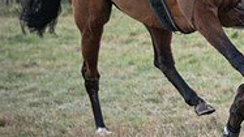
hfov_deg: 4.4
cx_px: 497
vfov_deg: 2.5
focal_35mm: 487
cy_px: -25
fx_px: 3149
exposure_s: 1/1600
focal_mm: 70
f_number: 4
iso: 400
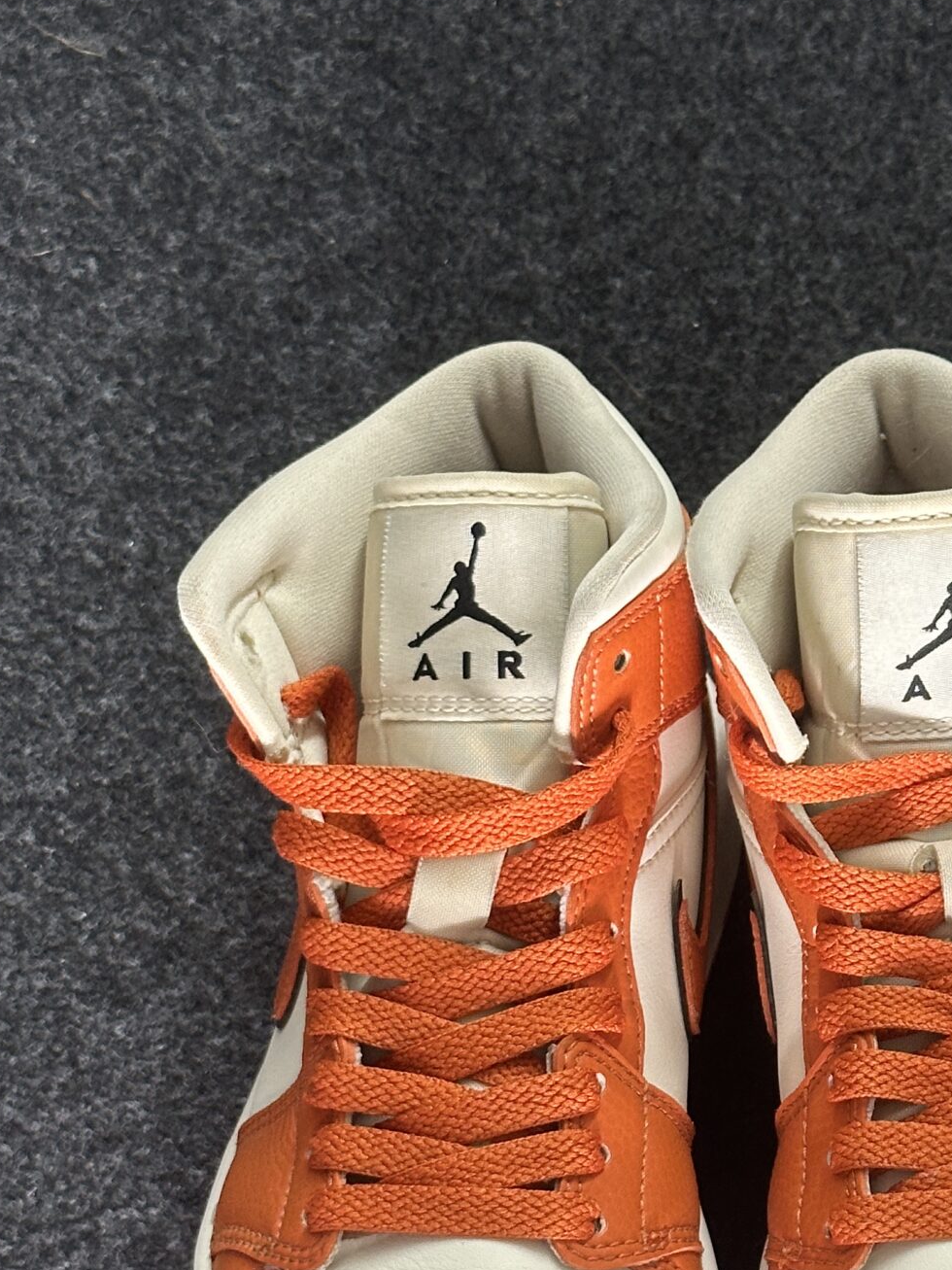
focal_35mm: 94
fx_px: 3447
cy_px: 1027
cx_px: 733
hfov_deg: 15.6
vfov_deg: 20.6
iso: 200
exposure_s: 1/50
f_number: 1.78
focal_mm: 6.86
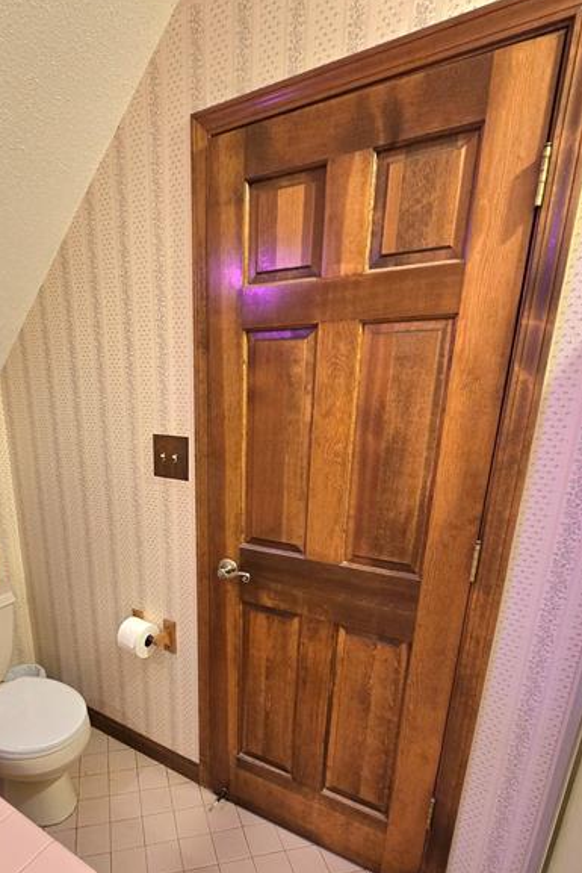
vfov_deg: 88.5
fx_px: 436
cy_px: 537
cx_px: 206
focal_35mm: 18
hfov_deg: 66.0
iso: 400
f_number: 2.2
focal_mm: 2.2
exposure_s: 1/60.2
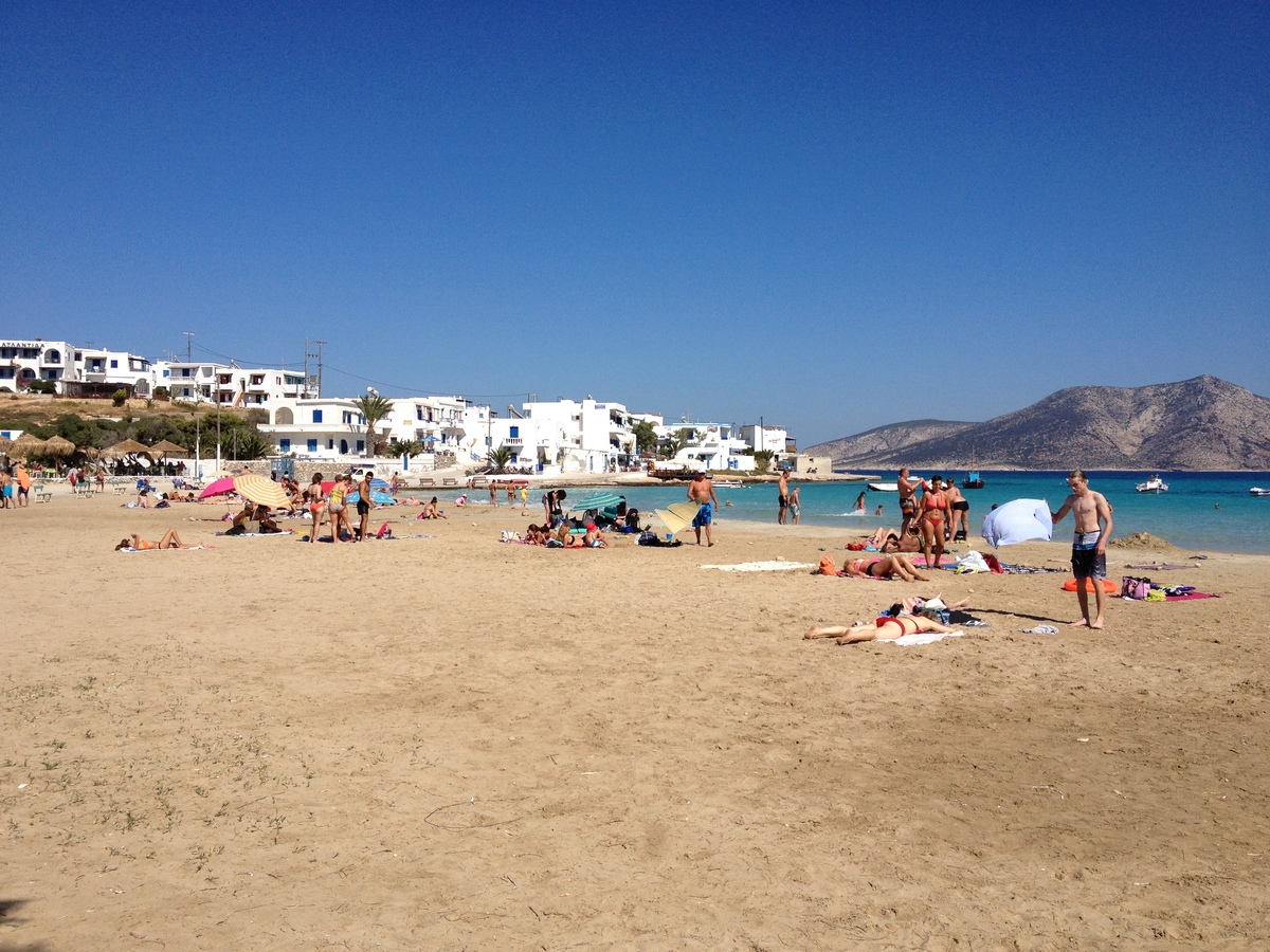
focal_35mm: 35
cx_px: 635
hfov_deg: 52.6
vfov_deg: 40.7
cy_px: 476
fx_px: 1284
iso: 50
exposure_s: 1/3067
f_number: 2.4
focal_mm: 4.28
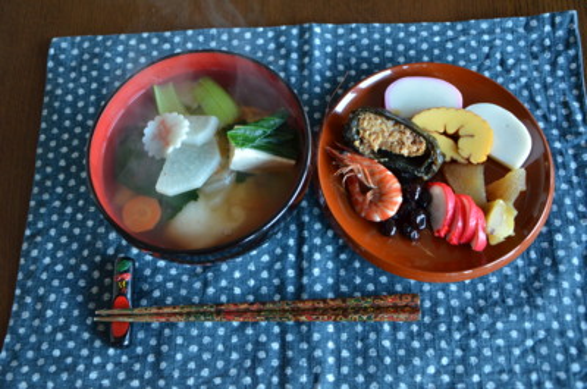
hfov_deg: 46.5
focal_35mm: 42
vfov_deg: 31.8
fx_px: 683
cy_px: 194
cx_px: 294
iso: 1600
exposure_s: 1/40
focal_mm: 28
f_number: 4
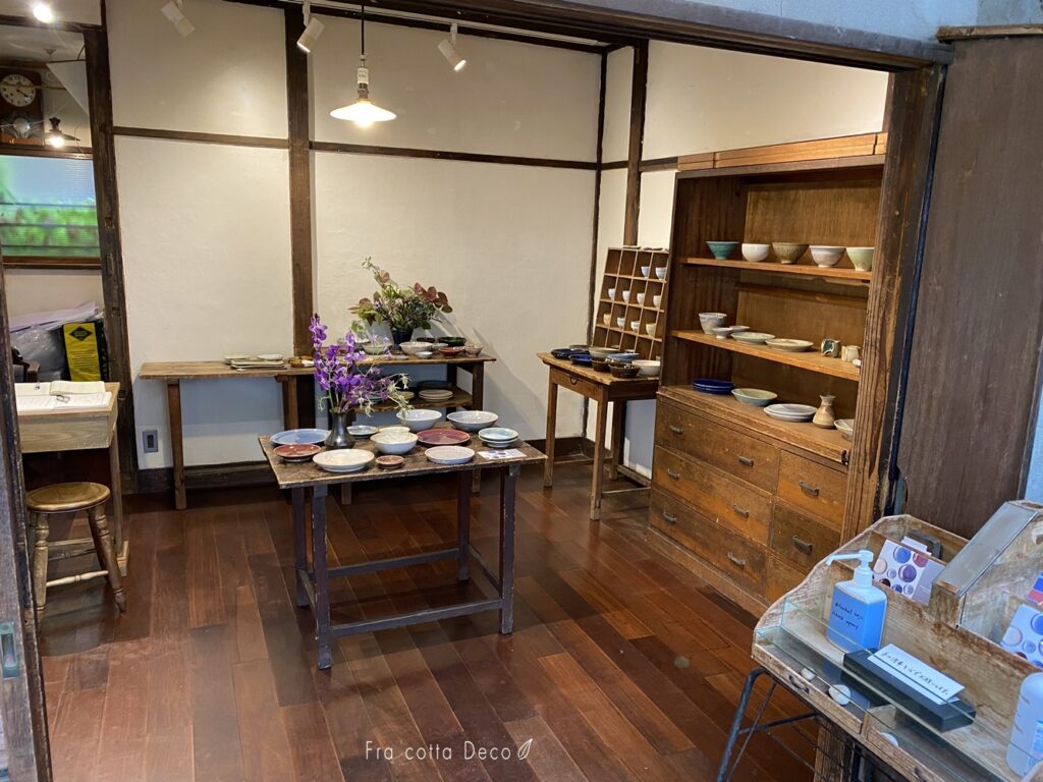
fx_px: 783
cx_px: 522
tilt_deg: -11.8
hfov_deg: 67.3
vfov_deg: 53.1
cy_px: 391
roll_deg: -1.7
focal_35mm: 26
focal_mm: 4.25
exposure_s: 1/50
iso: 200
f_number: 1.8
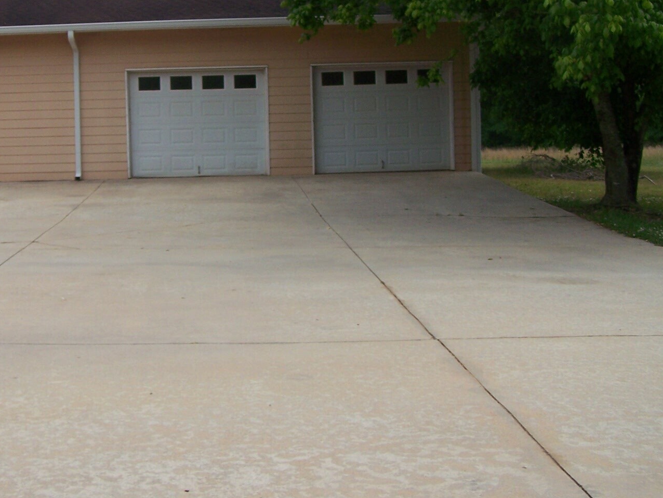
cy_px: 123
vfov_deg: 23.8
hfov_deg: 31.3
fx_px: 1168
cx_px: 187
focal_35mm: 61
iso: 80
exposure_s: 1/640
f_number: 4
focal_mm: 6.3
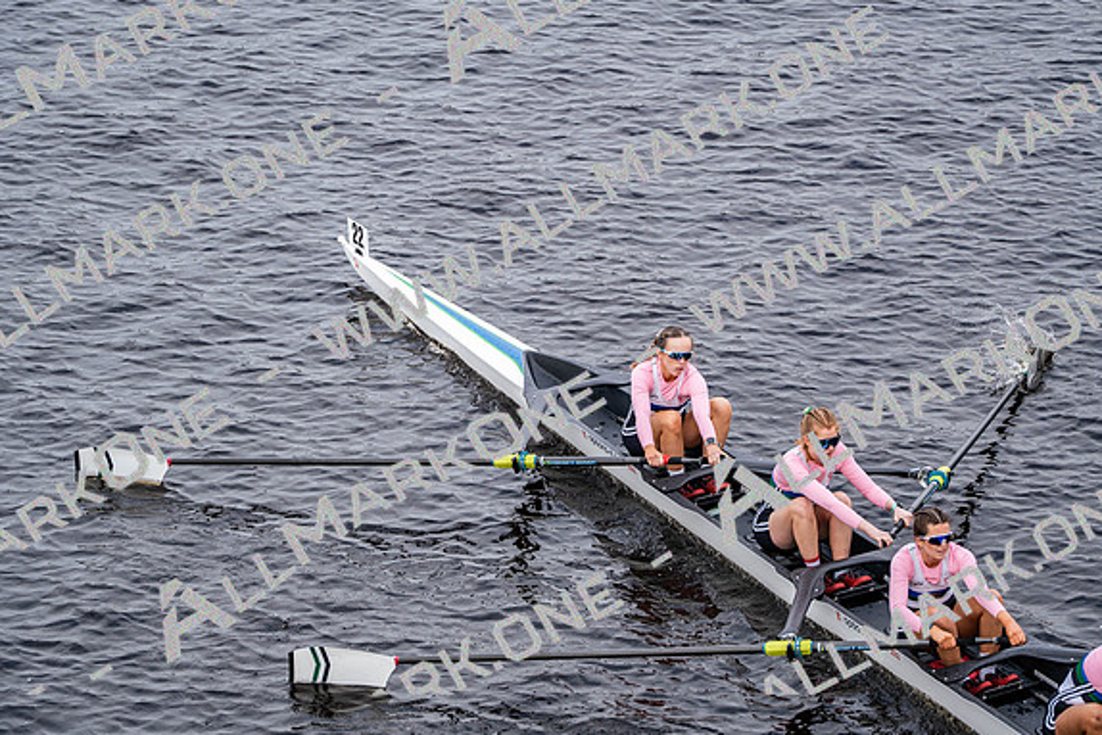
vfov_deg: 6.8
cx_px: 549
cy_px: 366
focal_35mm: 202
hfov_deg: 10.2
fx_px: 6185
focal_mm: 200
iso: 320
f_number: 2.8
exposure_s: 1/2000
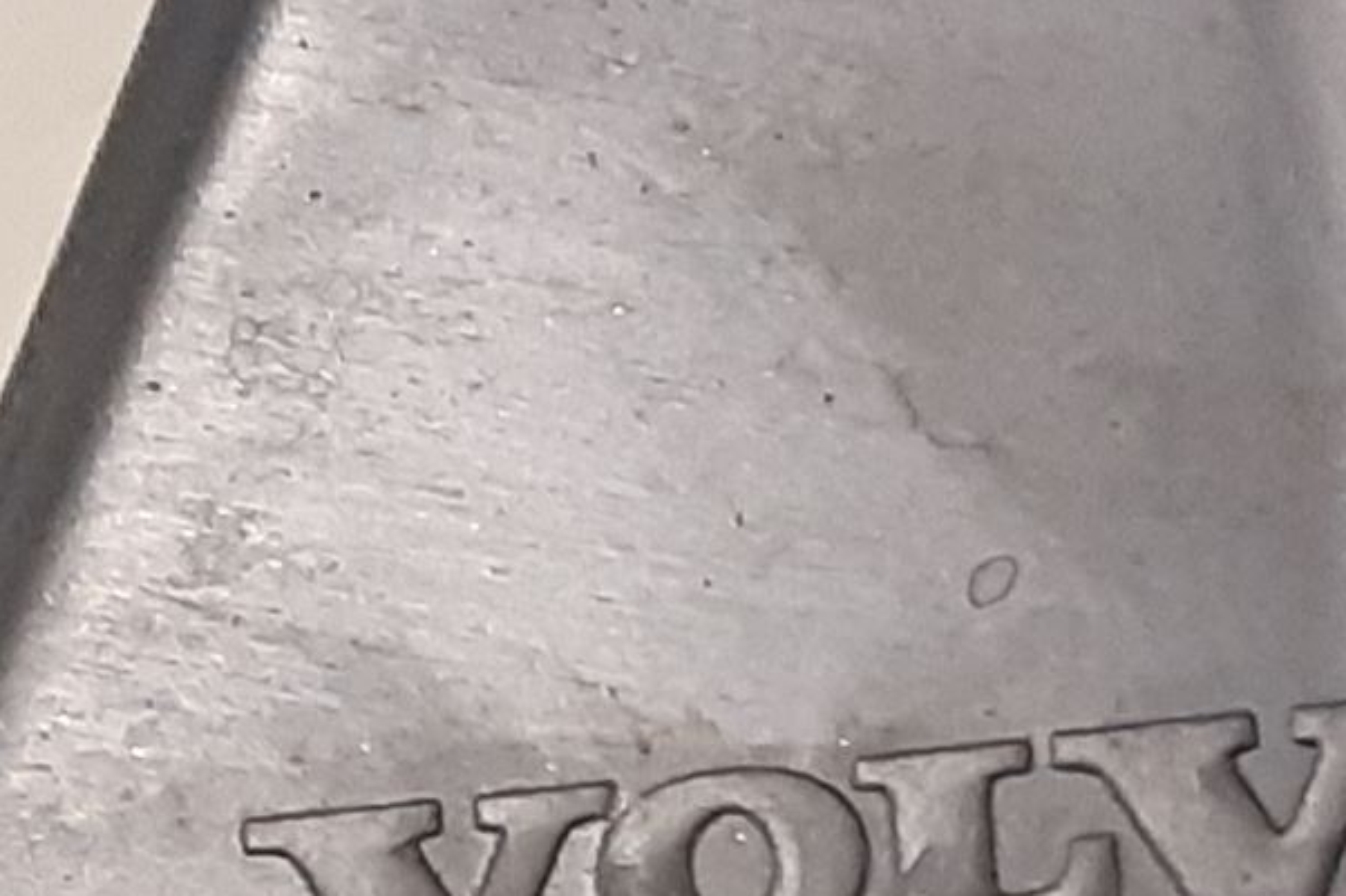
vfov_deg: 13.9
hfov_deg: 22.1
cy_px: 1352
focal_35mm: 92
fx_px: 3439
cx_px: 747
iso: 250
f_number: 1.7
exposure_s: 1/50
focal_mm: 3.93
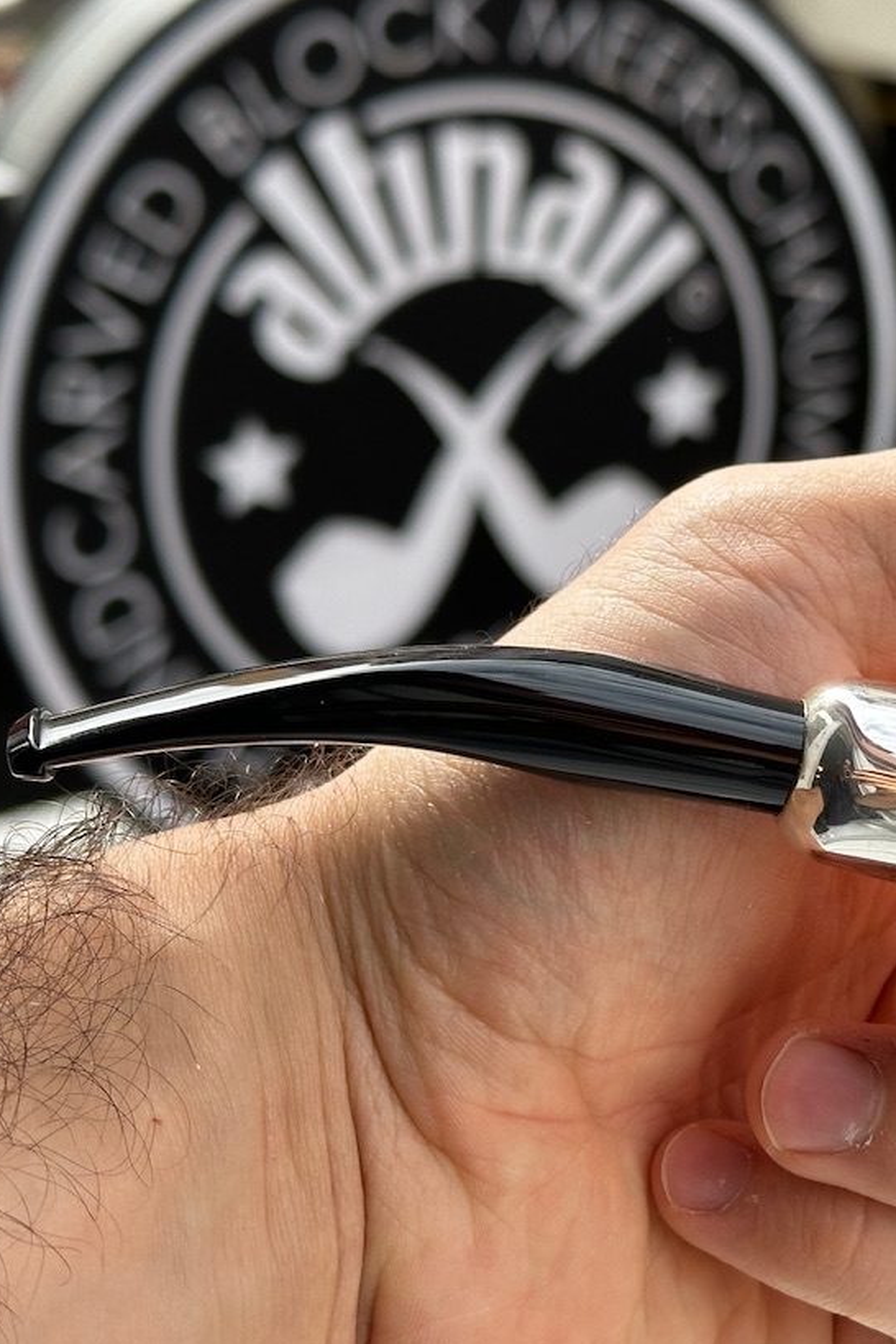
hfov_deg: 17.1
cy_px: 670
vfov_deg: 26.0
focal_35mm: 78
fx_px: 2912
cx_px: 870
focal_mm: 6.86
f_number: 1.78
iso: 64
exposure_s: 1/1133
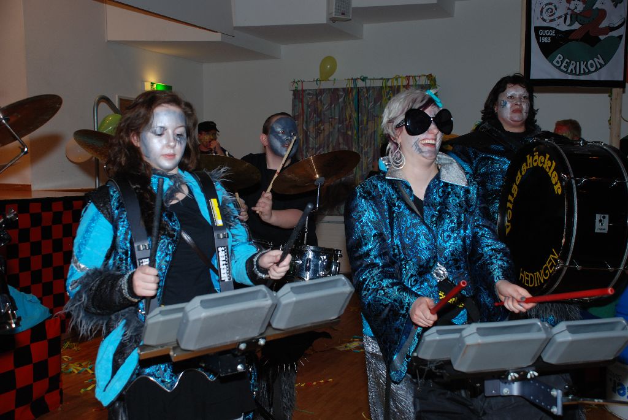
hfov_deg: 49.5
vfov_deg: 34.3
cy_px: 210
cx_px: 314
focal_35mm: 39
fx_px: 681
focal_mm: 26
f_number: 4
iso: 200
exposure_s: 1/60
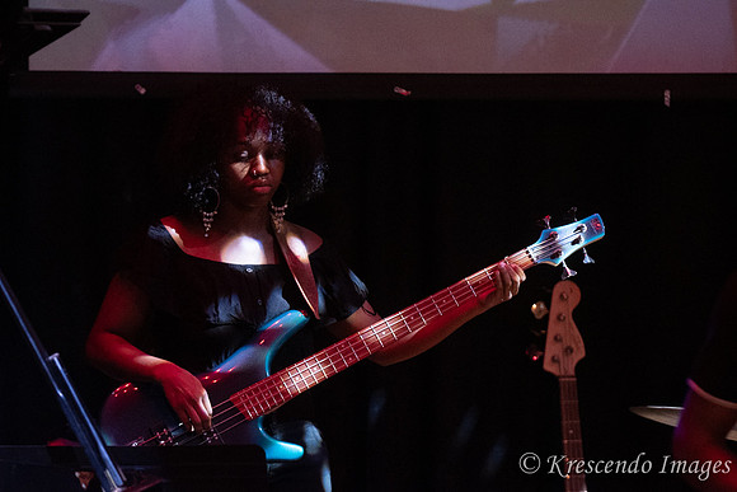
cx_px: 327
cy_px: 276
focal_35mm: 227
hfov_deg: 9.1
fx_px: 4645
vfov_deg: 6.1
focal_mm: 135
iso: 6400
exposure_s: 1/200
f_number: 2.8
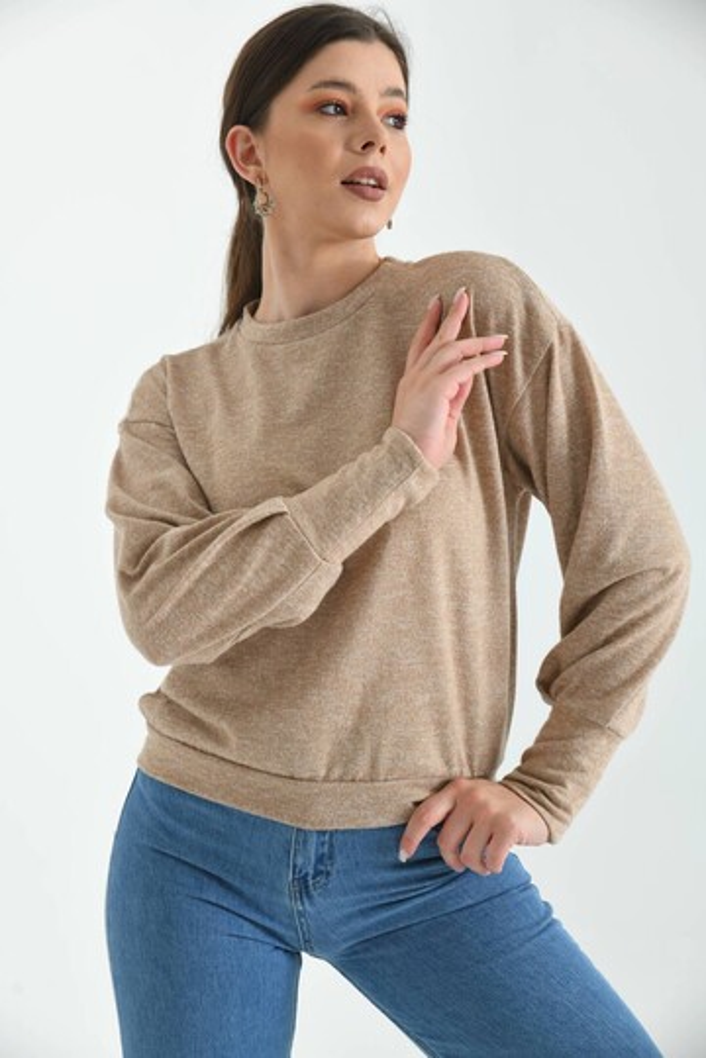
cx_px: 353
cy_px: 529
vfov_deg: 34.5
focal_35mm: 58
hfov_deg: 23.4
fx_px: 1706
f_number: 6.3
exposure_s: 1/125
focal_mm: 58
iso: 100
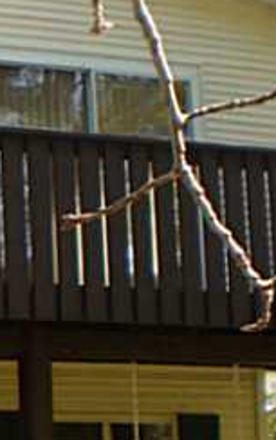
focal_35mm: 125
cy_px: 386
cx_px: -381
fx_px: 1501
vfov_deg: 16.5
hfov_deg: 9.4
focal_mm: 6.3
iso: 64
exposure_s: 1/200
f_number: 3.1
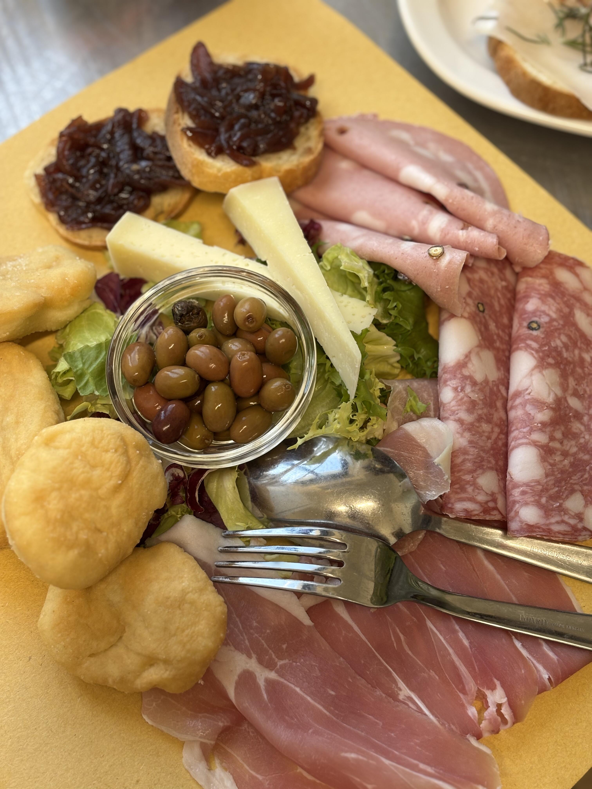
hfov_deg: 28.0
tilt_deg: -68.0
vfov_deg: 36.8
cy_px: 394
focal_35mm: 52
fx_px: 1186
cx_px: 296
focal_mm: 5.96
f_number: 1.6
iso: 50
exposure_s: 1/86
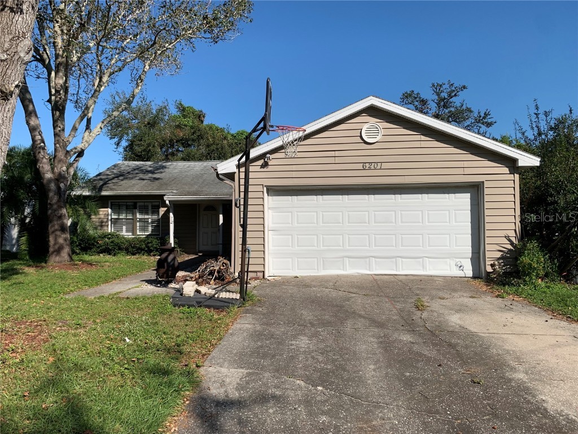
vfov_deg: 53.1
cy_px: 217
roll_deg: +0.2
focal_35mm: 26
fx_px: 434
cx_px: 289
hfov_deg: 67.3
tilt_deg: +1.9
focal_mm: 4.25
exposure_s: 1/2994
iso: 25
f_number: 1.8
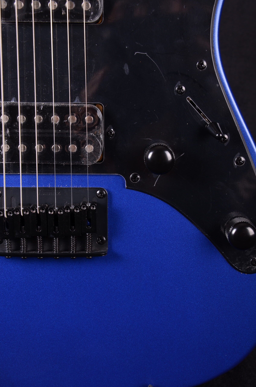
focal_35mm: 60
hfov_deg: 22.5
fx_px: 643
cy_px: 194
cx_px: 128
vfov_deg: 33.5
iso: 200
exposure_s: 1/200
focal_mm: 40
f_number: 11
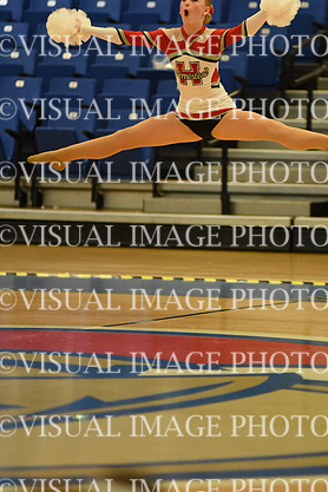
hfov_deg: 4.9
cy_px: 204
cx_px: 222
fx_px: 3799
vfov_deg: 7.4
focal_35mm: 278
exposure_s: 1/1000
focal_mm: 200
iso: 8000
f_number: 2.8
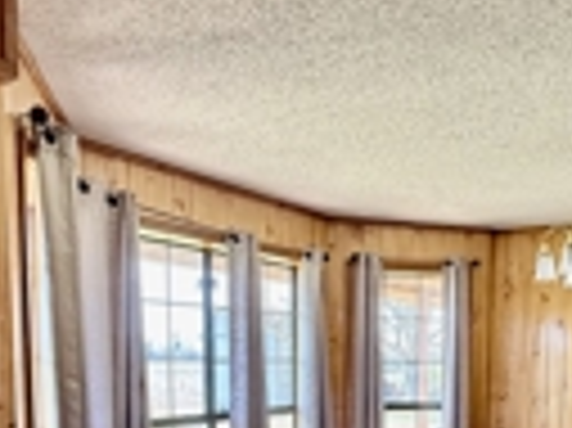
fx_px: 726
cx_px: 401
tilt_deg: -7.8
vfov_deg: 30.2
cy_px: 442
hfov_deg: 42.2
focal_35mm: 44
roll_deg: +1.4
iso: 125
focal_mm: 2.22
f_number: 2.2
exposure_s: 1/120
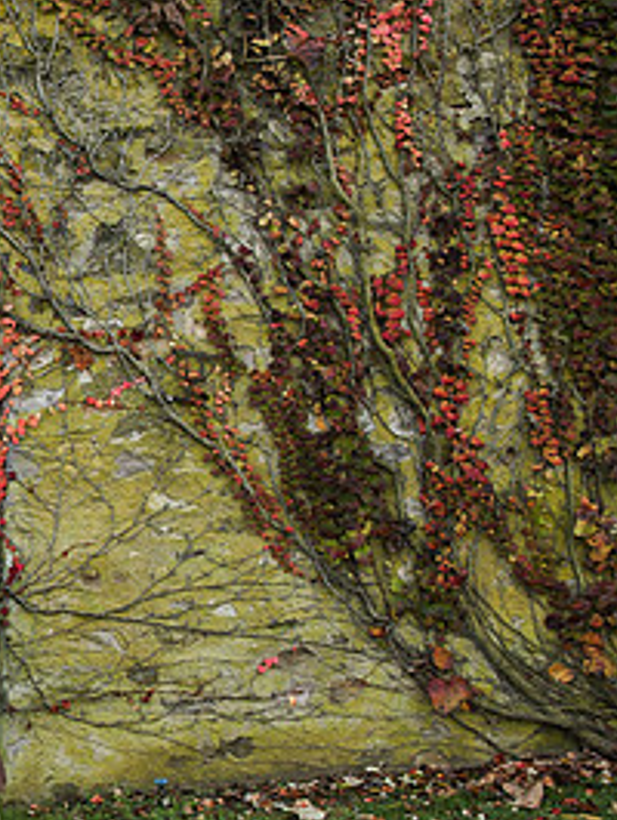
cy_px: 488
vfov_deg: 33.7
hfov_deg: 21.8
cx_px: -286
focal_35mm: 57
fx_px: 1352
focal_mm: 26
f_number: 4.5
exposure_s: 1/200
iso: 500
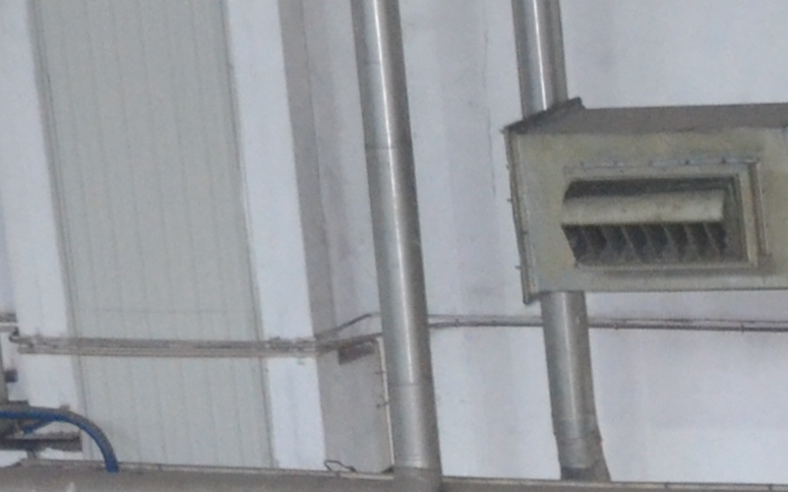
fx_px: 4294
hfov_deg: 10.3
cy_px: 1343
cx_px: 953
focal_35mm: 200
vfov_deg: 6.2
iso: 1600
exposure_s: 1/60
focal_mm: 22
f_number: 3.8
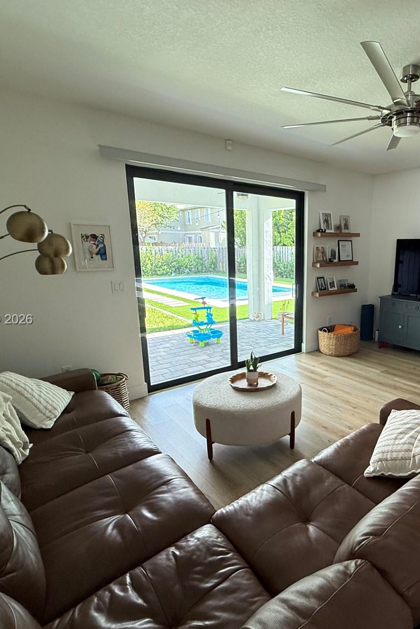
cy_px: 320
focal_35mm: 20
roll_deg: -1.1
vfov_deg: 84.0
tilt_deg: -12.5
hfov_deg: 59.7
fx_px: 350
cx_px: 297
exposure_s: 1/120
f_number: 2.2
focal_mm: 2.22
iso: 200
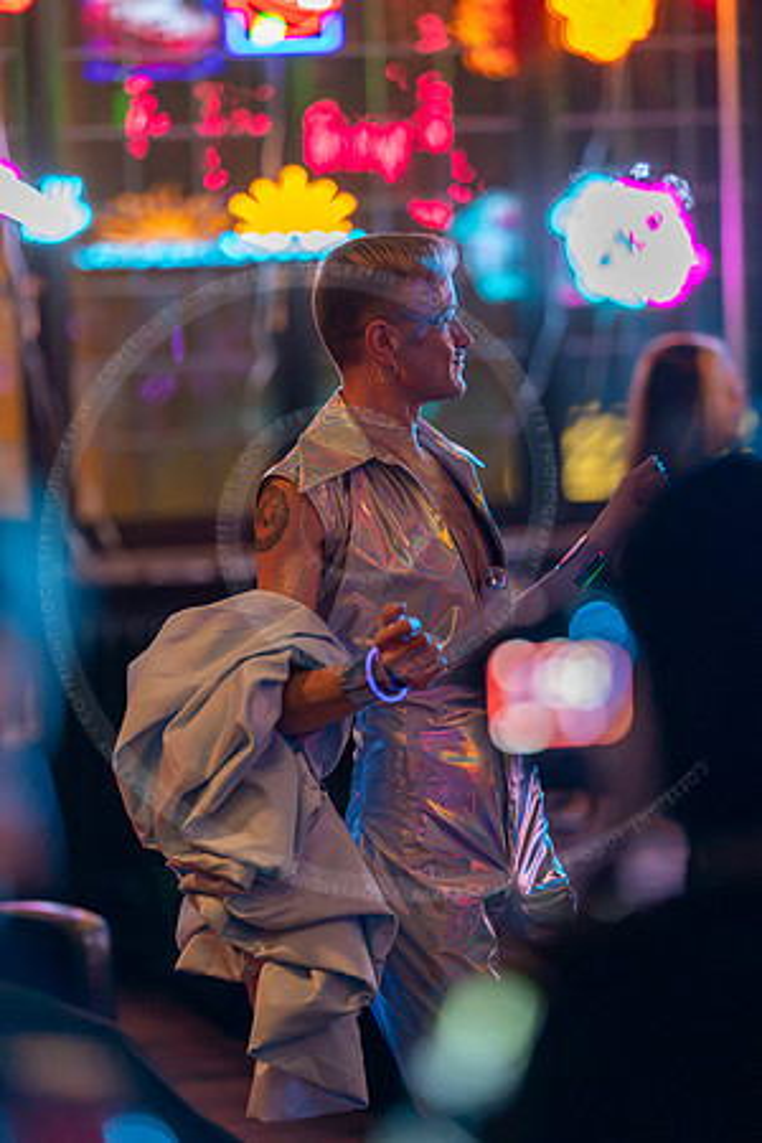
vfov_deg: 15.2
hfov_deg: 10.2
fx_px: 4286
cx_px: 381
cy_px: 572
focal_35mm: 135
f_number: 1.8
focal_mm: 135
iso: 3200
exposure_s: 1/250
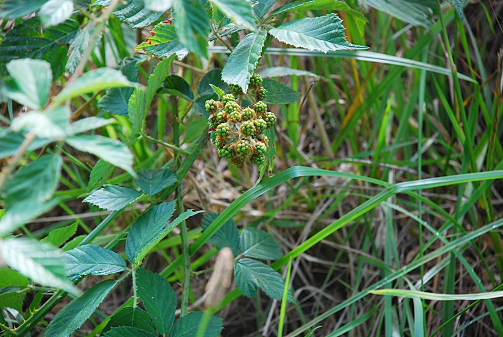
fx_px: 2834
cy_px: 168
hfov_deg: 10.1
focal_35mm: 202
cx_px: 252
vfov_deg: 6.8
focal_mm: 135
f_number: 5.6
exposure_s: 1/160
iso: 400
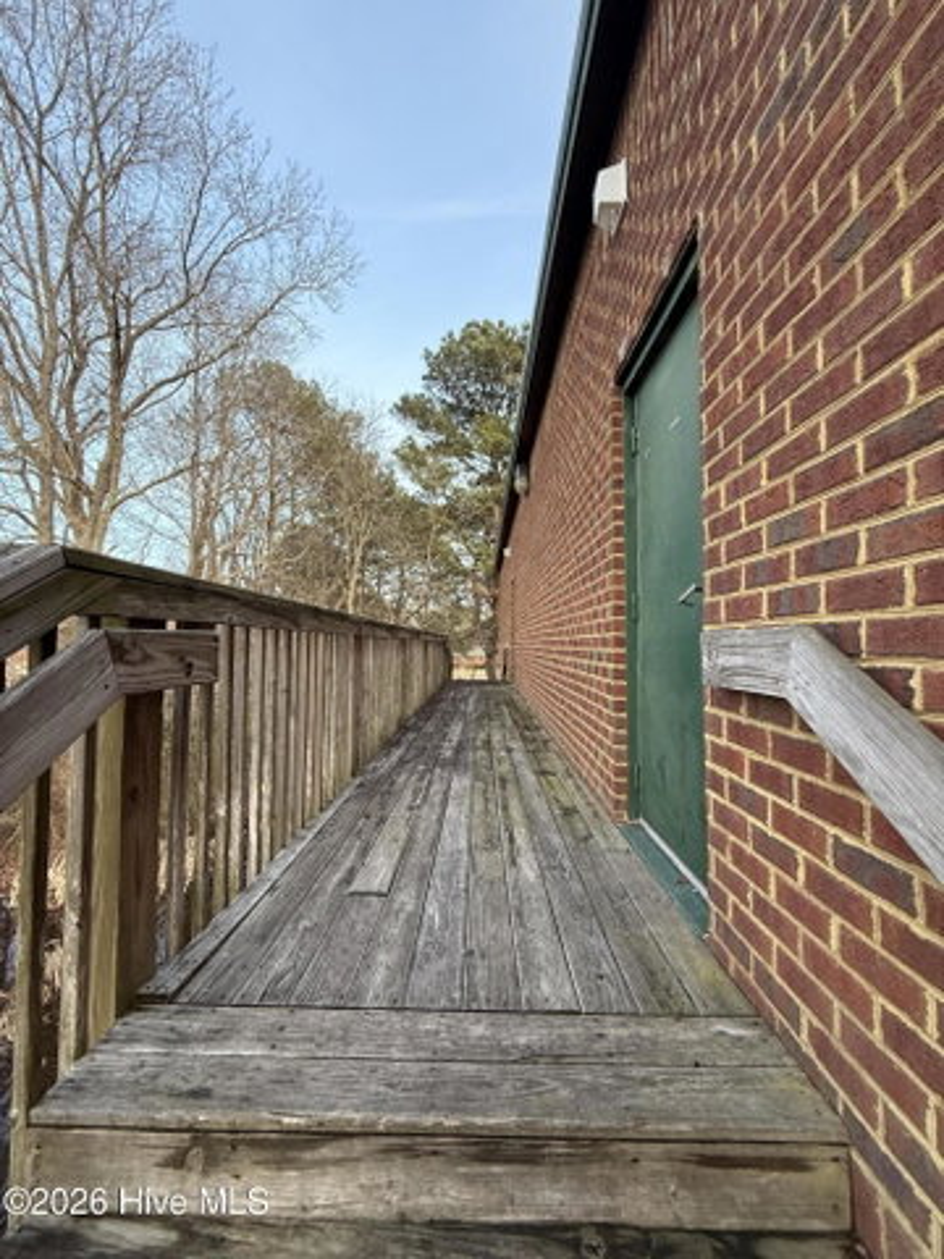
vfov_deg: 102.1
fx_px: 509
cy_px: 630
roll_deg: -0.8
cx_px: 472
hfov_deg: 85.7
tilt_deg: +2.4
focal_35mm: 14
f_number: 2.2
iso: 160
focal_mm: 2.22
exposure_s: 1/99
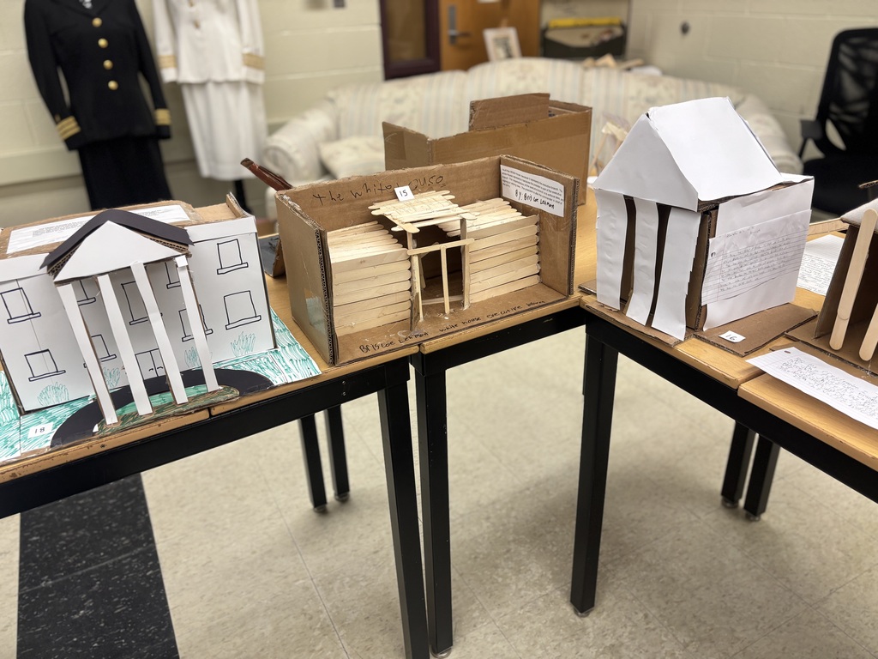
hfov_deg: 67.3
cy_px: 330
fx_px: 659
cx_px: 439
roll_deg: +1.9
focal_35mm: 26
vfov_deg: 53.1
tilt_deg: -25.8
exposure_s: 1/120
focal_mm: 5.96
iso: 100
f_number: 1.6
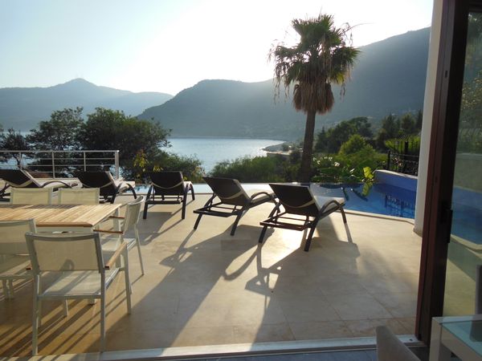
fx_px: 348
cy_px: 180
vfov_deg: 54.9
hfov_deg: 69.4
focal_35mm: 25
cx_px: 241
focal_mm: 4.5
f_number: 3.5
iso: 125
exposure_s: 1/1000
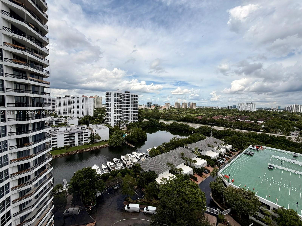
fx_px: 122
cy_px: 113
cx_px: 151
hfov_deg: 102.1
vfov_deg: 85.7
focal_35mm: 14
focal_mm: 2.22
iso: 20
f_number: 2.2
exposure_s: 1/1399
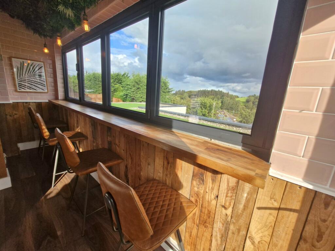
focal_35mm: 13
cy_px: 126
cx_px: 168
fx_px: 126
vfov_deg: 89.9
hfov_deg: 106.2
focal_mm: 1.74
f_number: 2.2
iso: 50
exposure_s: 1/500
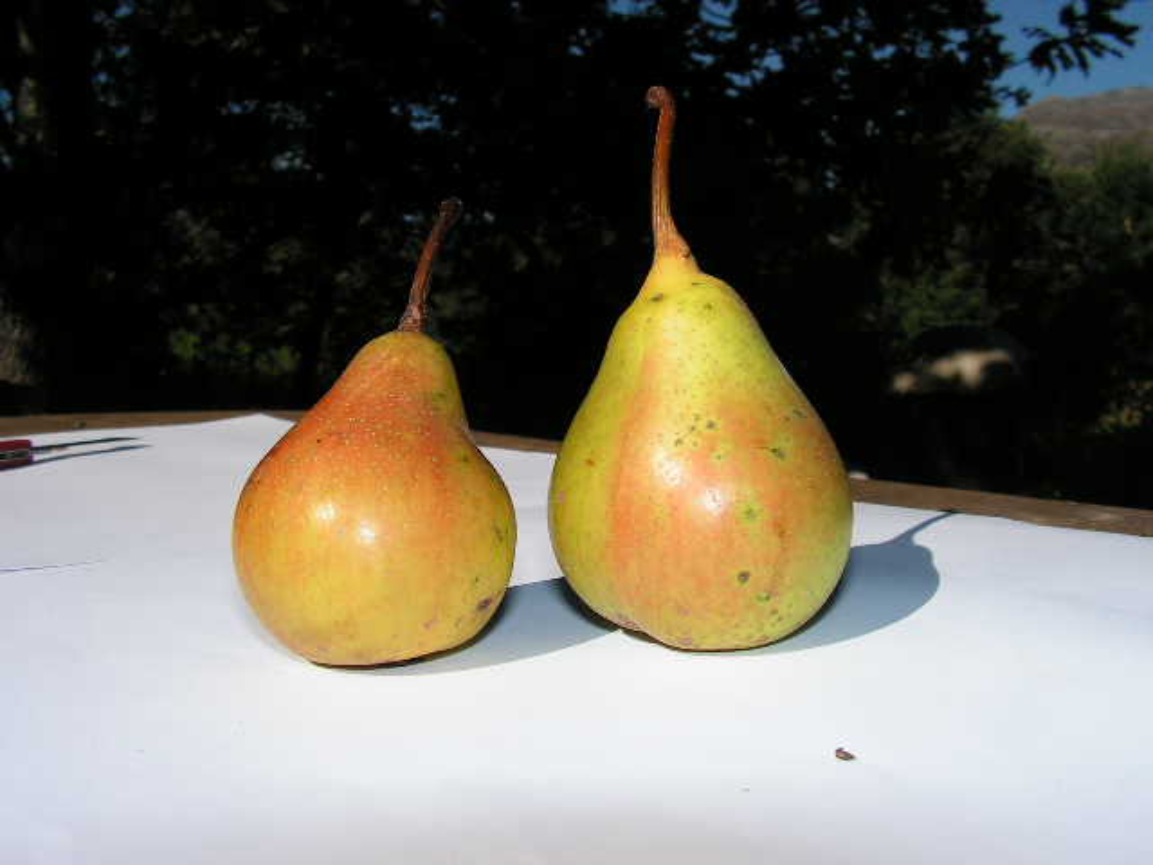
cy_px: 432
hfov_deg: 51.4
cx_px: 576
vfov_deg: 39.7
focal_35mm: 36
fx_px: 1199
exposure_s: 1/1250
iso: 64
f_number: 4.8
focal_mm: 6
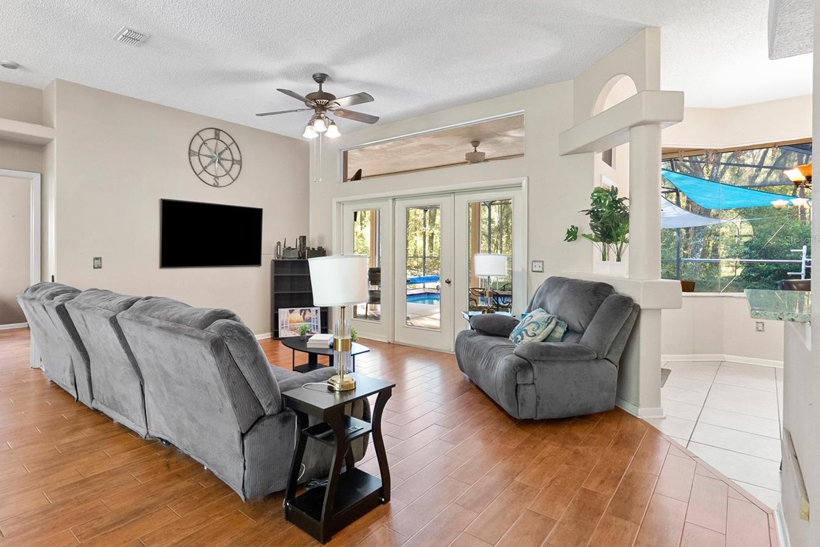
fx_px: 446
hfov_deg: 84.6
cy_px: 240
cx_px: 351
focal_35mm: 20
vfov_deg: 62.8
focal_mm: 16.5
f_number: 9
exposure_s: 1/6
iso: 2000
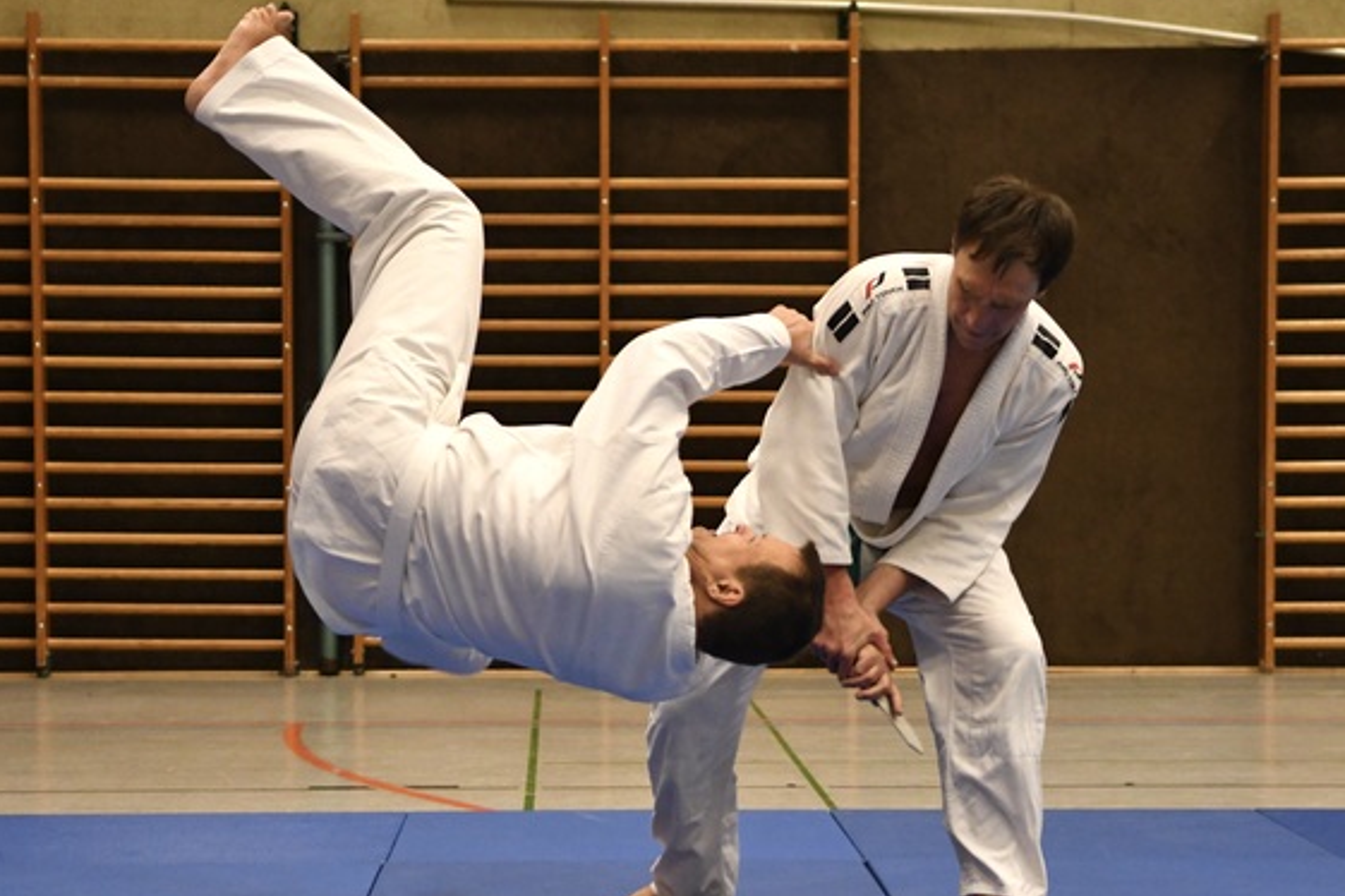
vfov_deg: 18.2
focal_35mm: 75
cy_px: 492
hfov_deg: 27.0
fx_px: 2802
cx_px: 749
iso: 3200
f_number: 2.8
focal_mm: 44
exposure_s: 1/500
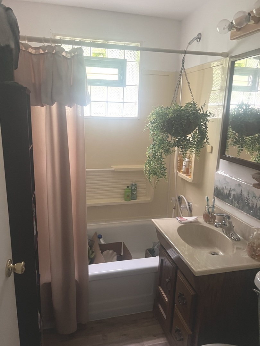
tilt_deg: -13.5
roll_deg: -2.5
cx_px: 130
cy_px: 173
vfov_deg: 67.3
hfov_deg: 53.1
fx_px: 260
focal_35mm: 26
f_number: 1.5
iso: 500
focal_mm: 5.7
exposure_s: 1/40
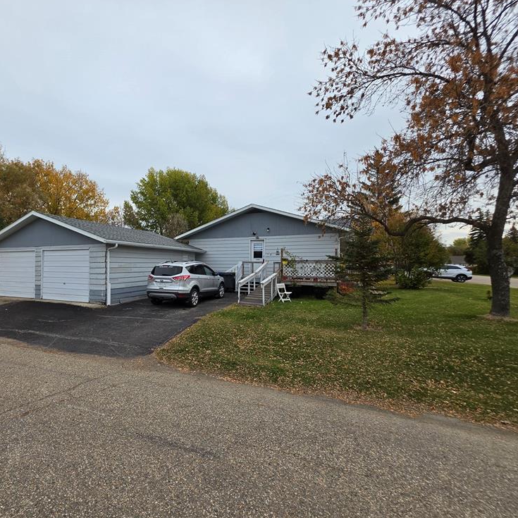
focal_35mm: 16
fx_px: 271
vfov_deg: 87.4
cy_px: 264
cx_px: 202
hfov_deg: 86.1
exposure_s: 1/1129
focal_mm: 2.2
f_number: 1.9
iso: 32
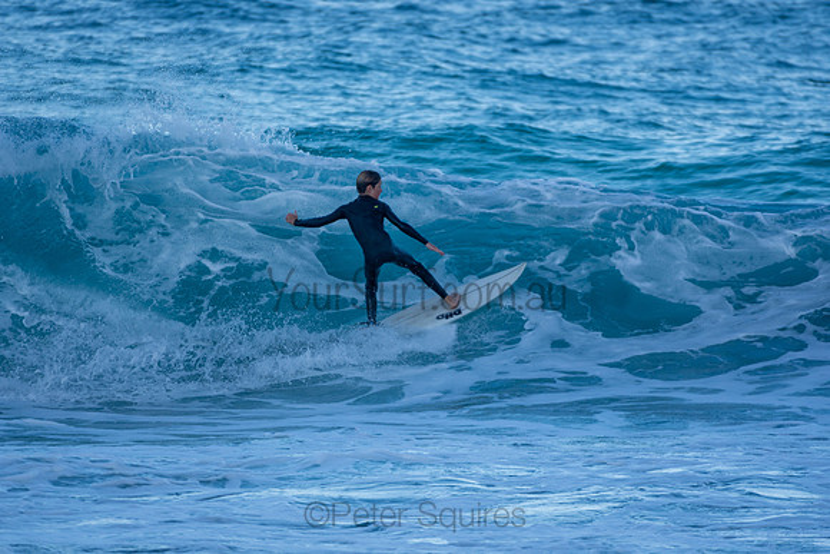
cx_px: 415
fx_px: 17295
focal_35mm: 750
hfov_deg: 2.7
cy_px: 277
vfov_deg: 1.8
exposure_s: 1/500
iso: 200
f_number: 5.6
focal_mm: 500
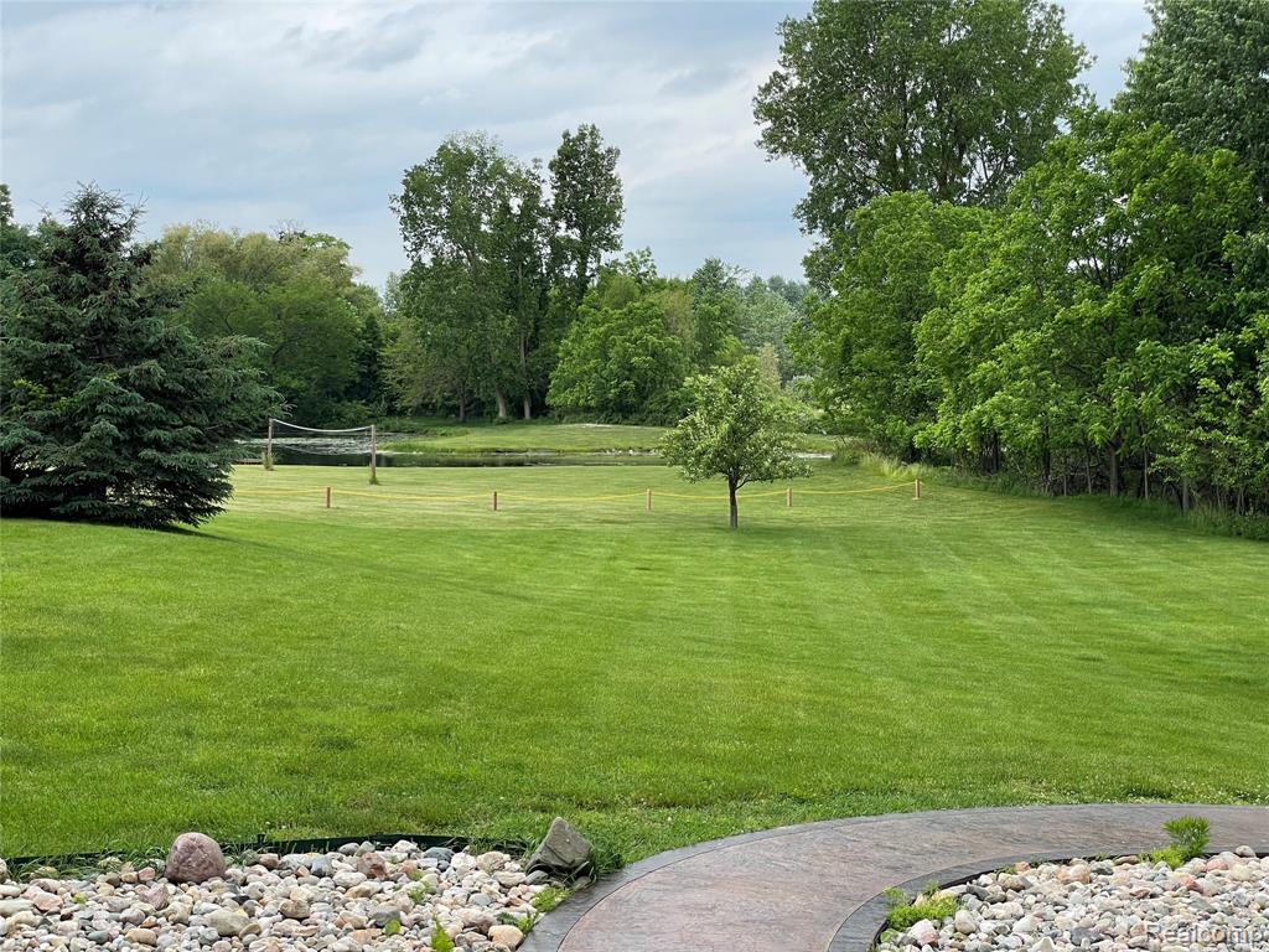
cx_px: 634
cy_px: 476
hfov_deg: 36.8
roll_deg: -0.2
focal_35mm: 52
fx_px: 1906
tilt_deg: -2.7
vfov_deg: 28.0
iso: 25
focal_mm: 6
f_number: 2
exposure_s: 1/326
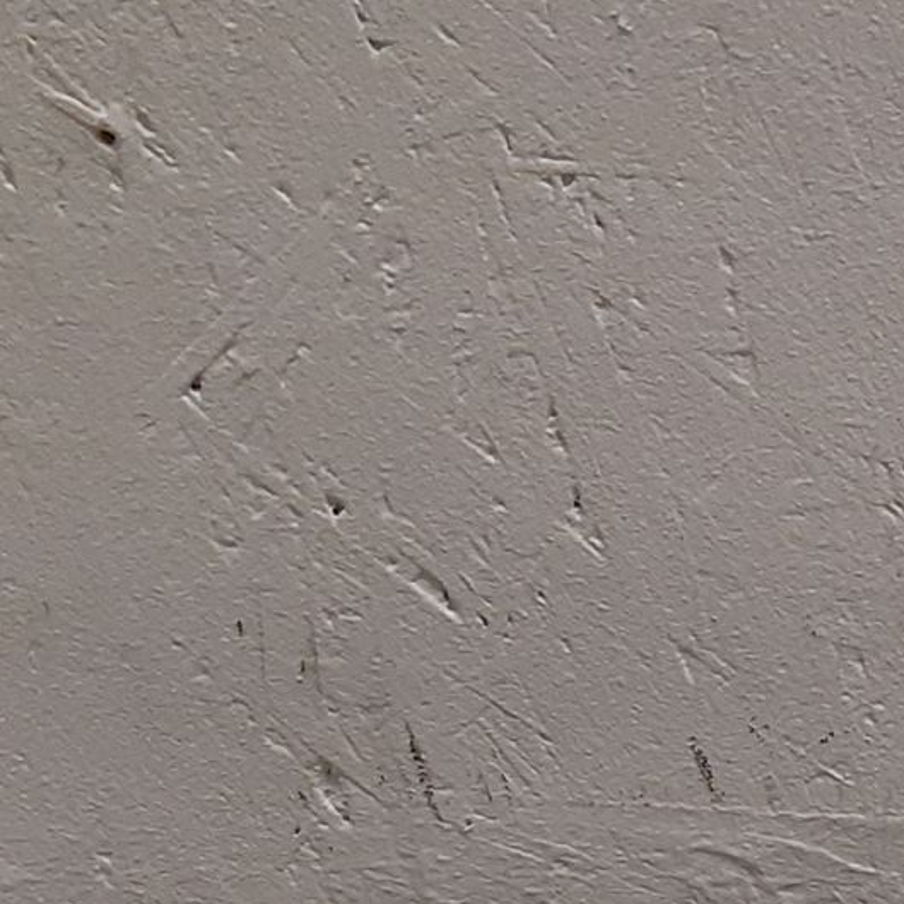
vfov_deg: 18.1
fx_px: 2630
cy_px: 1198
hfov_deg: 17.5
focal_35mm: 89
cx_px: 1353
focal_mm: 3.93
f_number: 1.7
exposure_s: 1/50
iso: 160
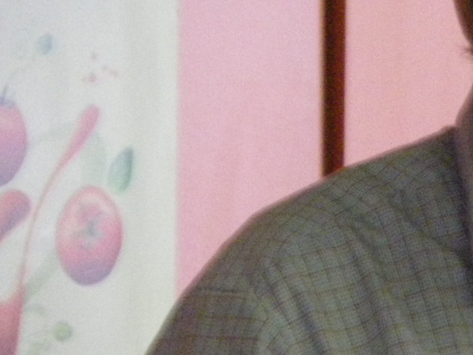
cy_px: 279
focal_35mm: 475
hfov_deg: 4.2
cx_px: 627
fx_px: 6492
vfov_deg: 3.1
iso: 800
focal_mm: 24.2
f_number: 4.3
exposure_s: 1/15
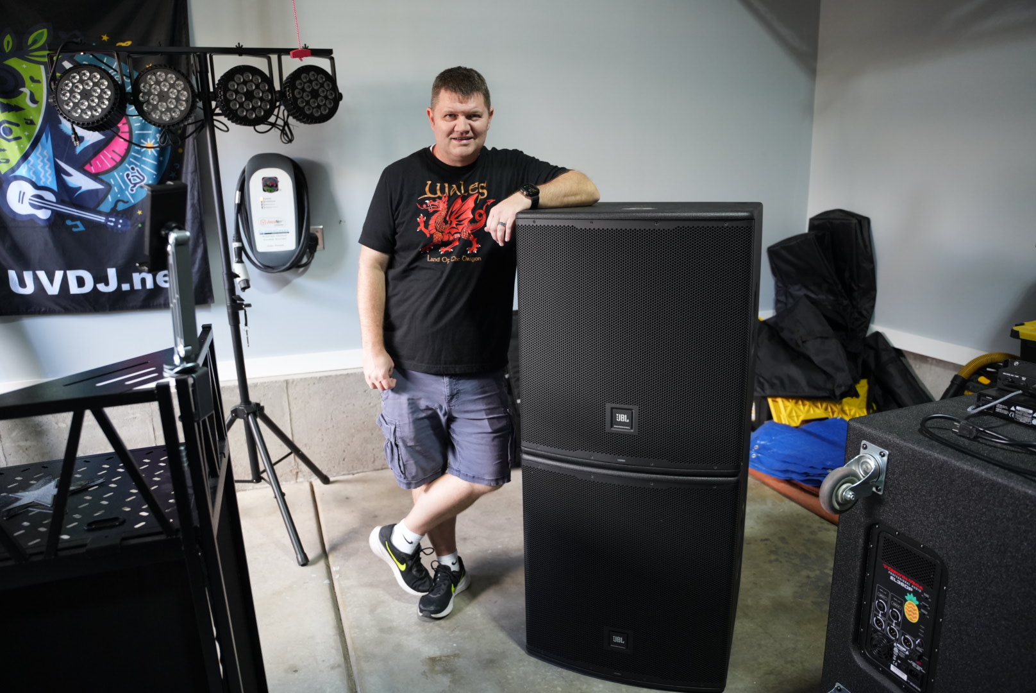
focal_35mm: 24
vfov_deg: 53.2
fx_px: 691
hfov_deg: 73.7
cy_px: 346
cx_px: 518
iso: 2000
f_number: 2.8
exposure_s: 1/160
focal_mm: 24
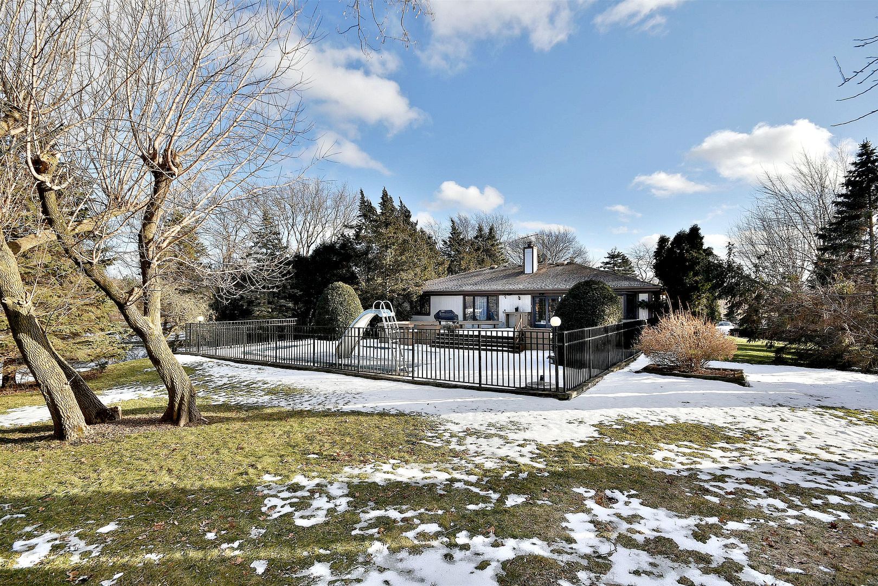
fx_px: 402
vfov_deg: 72.1
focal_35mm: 16
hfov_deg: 95.0
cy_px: 293
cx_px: 439
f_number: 8
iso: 320
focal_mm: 11
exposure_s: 1/500
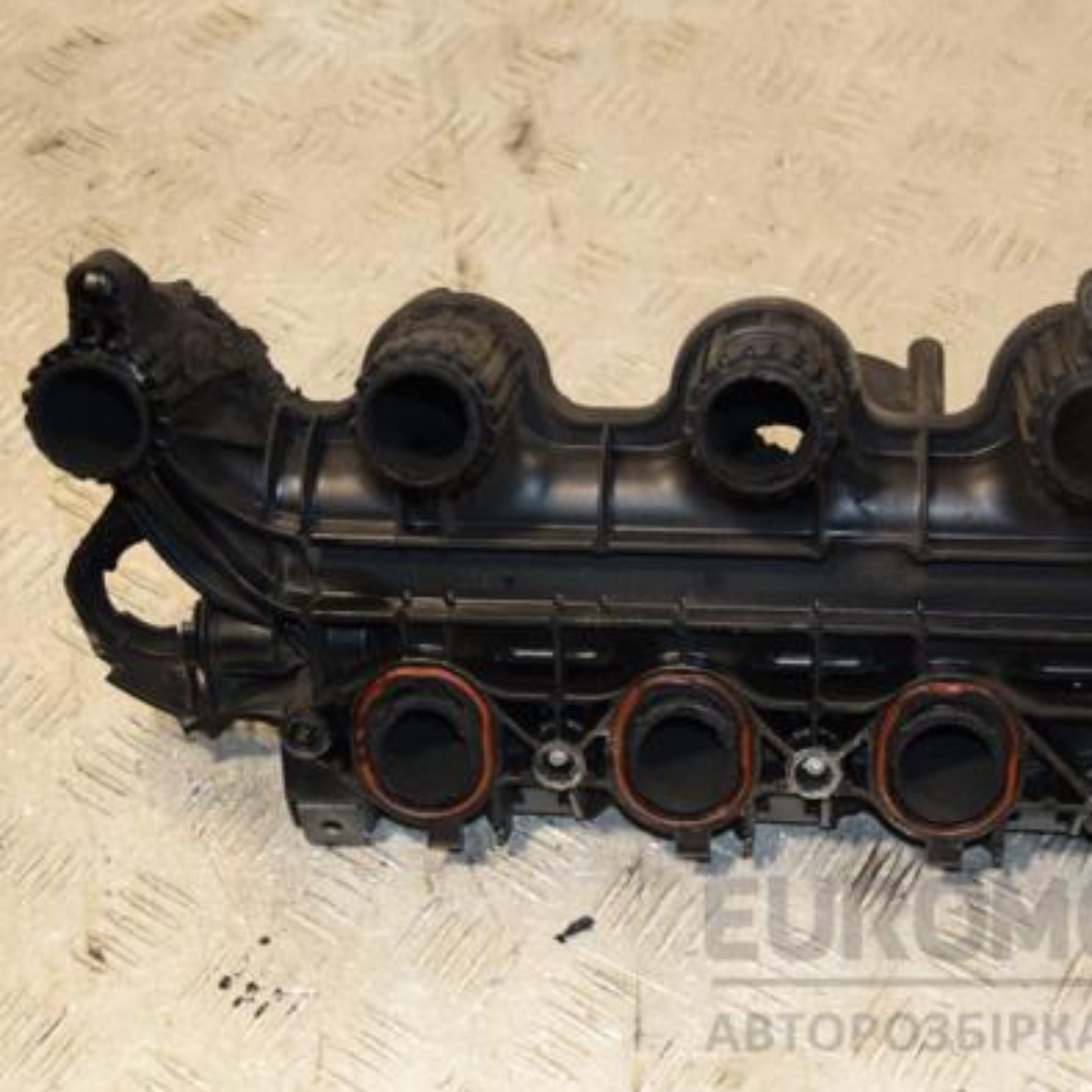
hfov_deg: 27.7
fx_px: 2213
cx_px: 652
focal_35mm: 62
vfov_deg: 27.7
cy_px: 550
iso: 800
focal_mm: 32
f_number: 5
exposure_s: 1/160
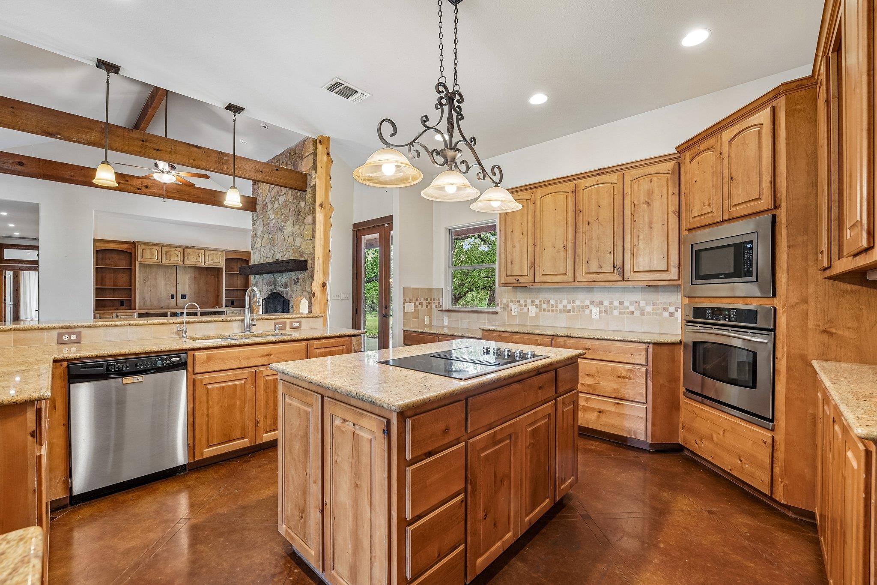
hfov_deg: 104.3
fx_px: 341
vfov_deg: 81.2
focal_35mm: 14
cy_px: 292
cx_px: 438
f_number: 8
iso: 400
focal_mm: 14
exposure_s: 1/5
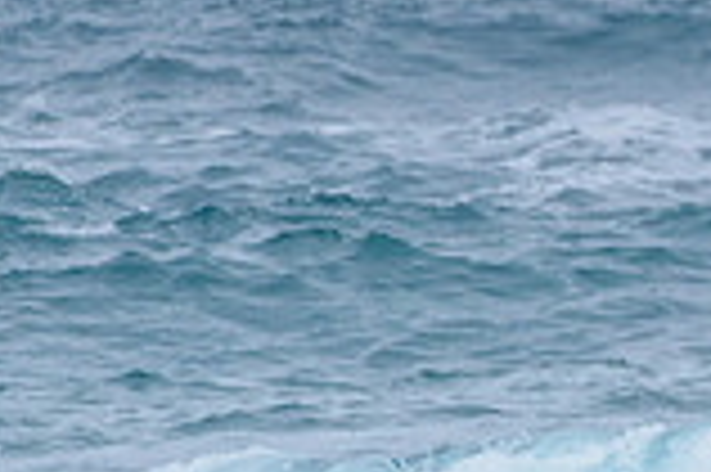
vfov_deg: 0.6
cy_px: 523
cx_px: 1016
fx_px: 44371
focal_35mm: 2249
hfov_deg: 0.9
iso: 1400
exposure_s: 1/2000
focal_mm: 500
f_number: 5.6
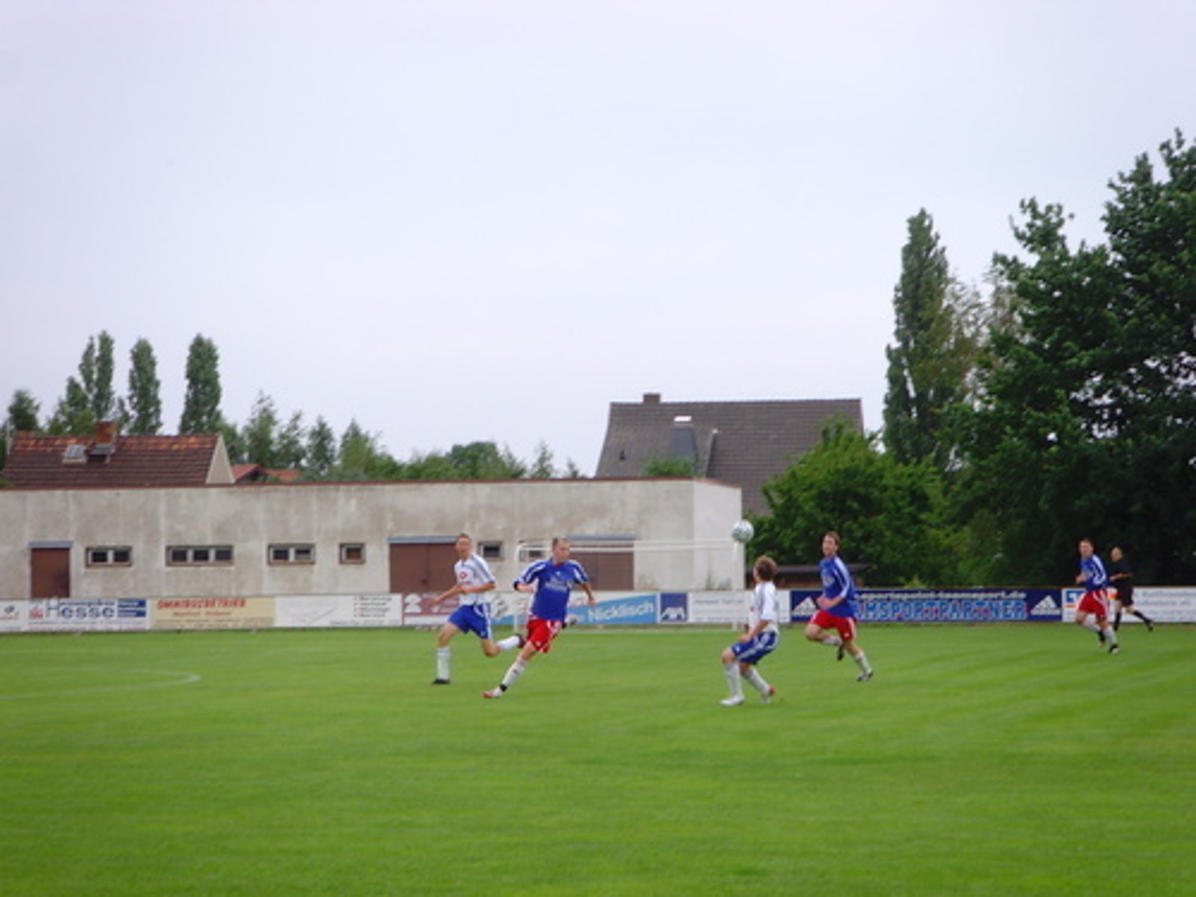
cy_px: 448
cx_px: 598
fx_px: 4042
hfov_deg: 16.8
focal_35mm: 117
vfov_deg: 12.7
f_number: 4.5
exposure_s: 1/180
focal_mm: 19.8
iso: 80
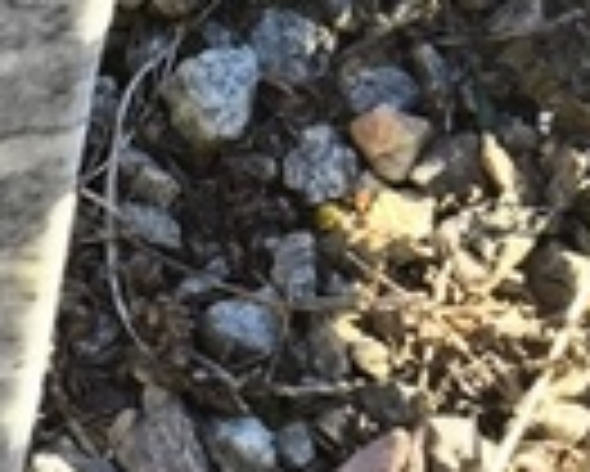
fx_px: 5190
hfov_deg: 6.0
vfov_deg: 5.0
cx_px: -1164
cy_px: -832
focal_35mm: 297
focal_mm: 4.71
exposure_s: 1/298
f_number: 1.7
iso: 50
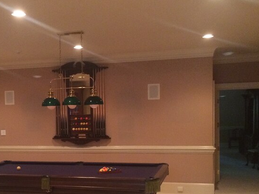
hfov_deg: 36.8
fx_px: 381
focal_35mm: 51
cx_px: 72
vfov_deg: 28.2
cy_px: 140
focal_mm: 4.15
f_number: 2.2
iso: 320
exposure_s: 1/20
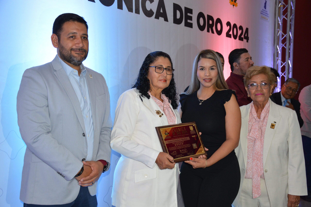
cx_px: 156
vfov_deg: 29.8
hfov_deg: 43.6
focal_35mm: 45
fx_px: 388
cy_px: 104
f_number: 4
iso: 500
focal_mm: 30
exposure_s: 1/60
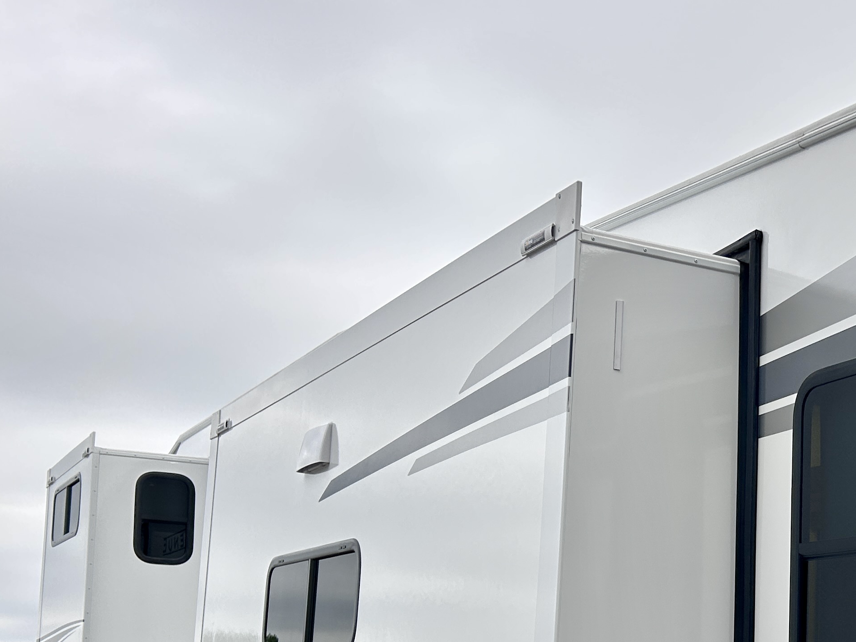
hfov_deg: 31.8
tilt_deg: +5.3
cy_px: 595
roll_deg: -0.1
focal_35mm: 55
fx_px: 1360
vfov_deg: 25.6
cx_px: 889
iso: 50
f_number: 1.5
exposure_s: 1/541
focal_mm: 5.7
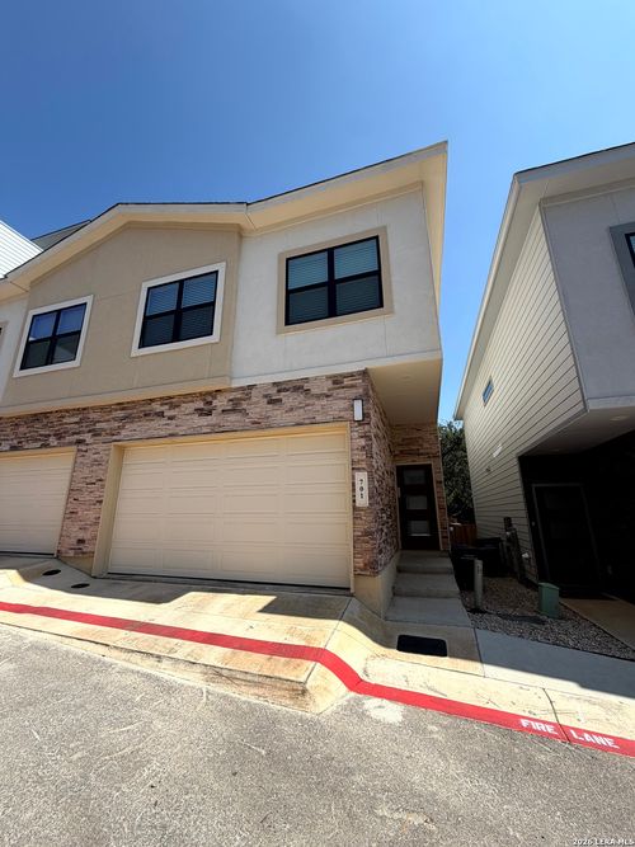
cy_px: 424
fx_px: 343
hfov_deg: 85.7
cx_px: 318
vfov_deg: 102.1
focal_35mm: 14
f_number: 2.2
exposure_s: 1/970
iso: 20
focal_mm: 2.22
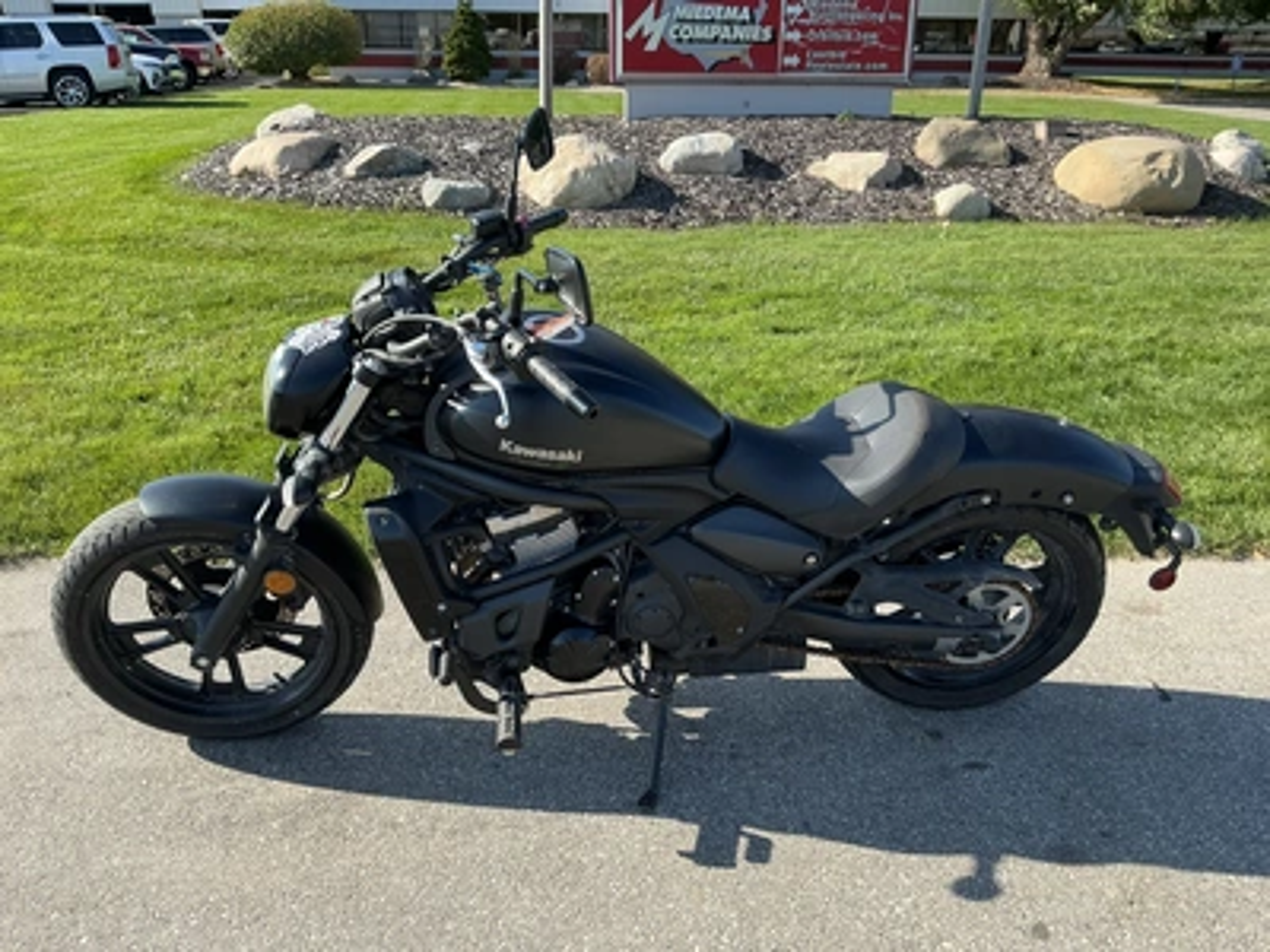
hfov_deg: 63.4
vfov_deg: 49.7
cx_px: 635
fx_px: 1027
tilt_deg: -23.3
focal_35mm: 28
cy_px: 476
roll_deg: -2.7
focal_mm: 3
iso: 25
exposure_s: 1/635
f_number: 1.8
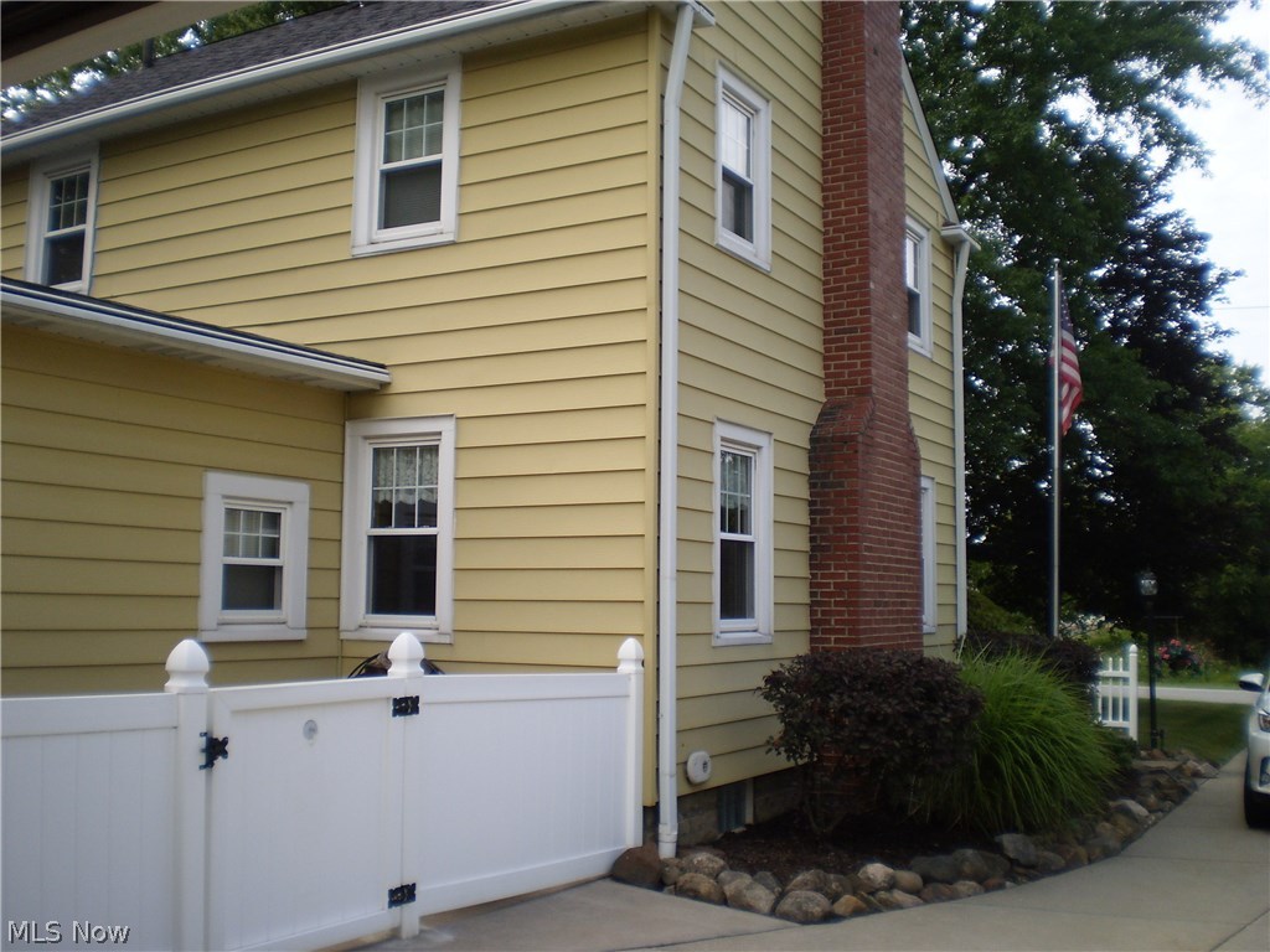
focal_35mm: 36
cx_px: 635
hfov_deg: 51.4
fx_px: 1321
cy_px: 476
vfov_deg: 39.7
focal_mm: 6.3
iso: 64
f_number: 3.1
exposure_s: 1/500
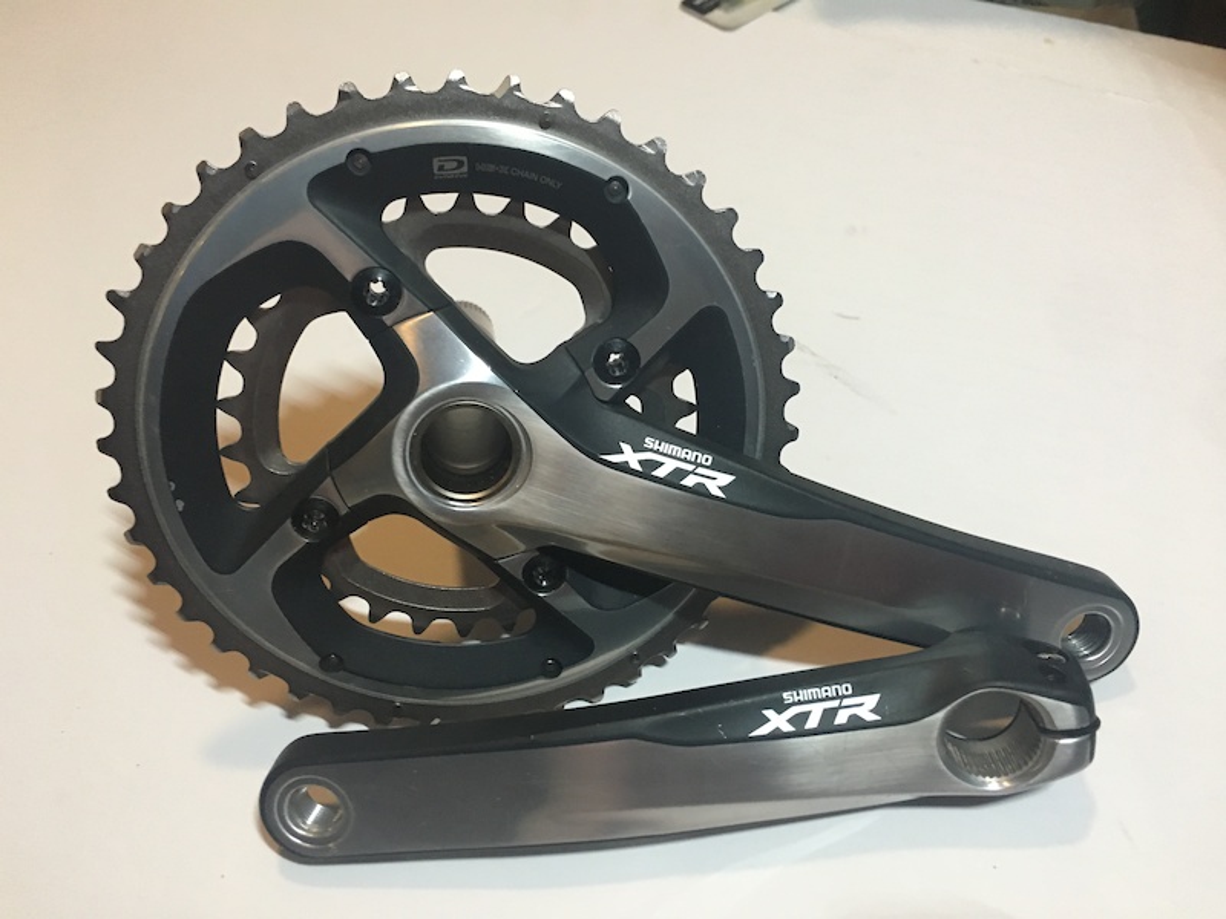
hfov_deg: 61.7
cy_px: 460
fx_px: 1027
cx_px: 613
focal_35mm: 29
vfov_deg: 48.2
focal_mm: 4.15
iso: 160
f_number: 2.2
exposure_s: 1/30
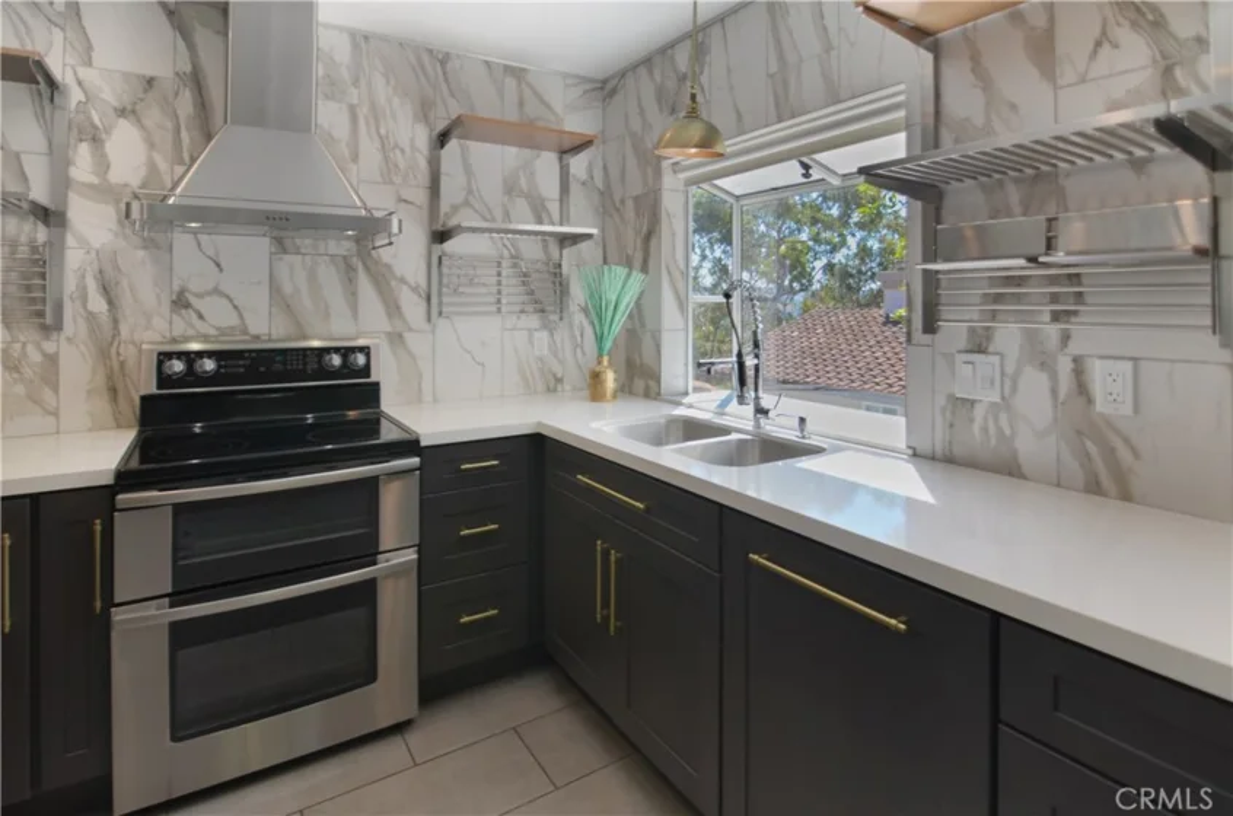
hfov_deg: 95.1
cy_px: 408
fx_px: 564
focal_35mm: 16
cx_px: 616
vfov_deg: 71.8
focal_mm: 11
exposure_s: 1/30
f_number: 2.8
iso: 100
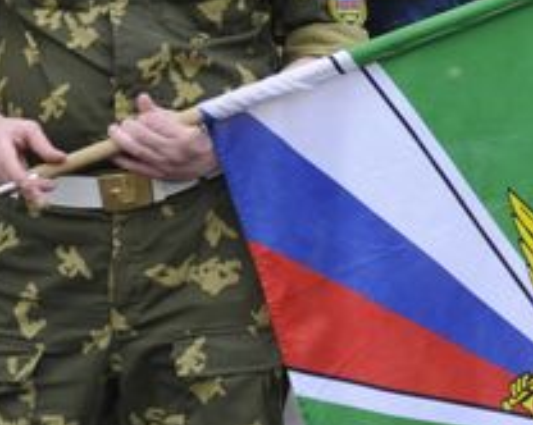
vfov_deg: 4.1
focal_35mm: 379
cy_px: -166
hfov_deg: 5.1
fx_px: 5973
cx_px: 390
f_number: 4.5
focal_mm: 120
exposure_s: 1/400
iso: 400
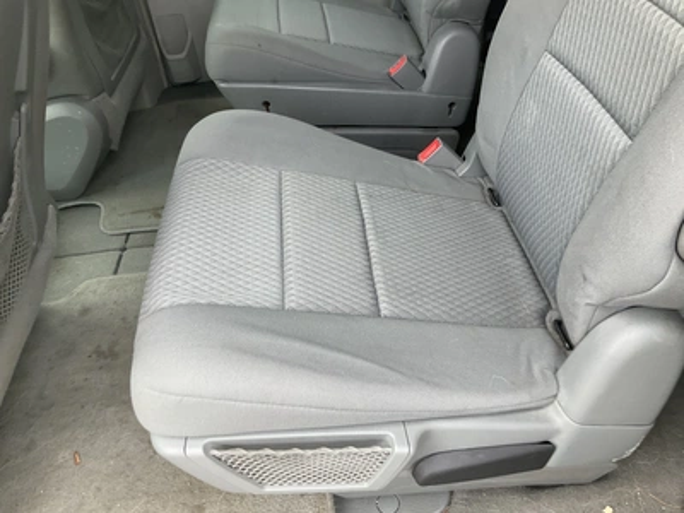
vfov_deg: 48.2
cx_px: 342
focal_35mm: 29
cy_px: 256
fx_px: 573
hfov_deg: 61.7
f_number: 1.8
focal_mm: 3
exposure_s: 1/122
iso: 32
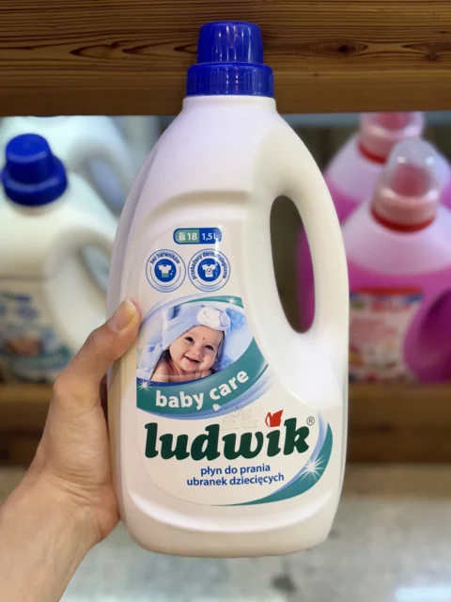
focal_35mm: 52
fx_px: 903
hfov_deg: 28.0
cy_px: 301
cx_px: 226
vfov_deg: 36.8
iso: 32
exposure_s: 1/100
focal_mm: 5.96
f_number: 1.6
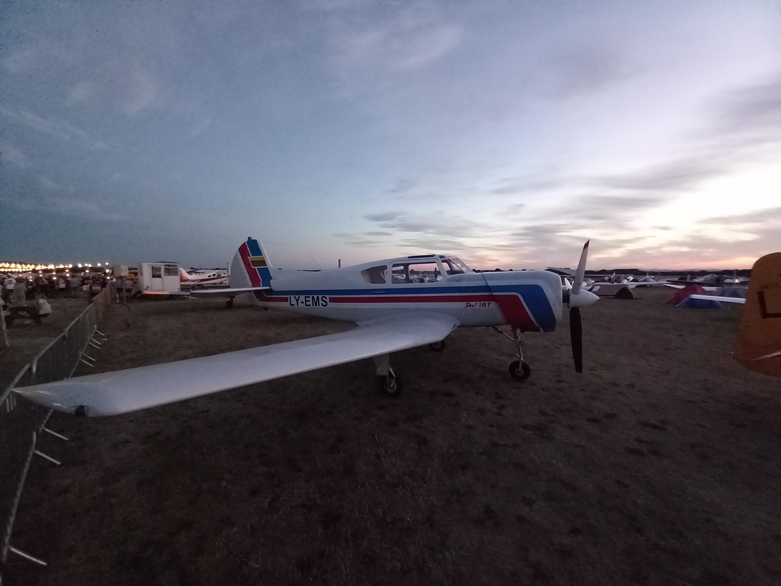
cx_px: 390
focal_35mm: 13
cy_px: 293
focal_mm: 1.13
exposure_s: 1/16.7
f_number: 2.2
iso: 400
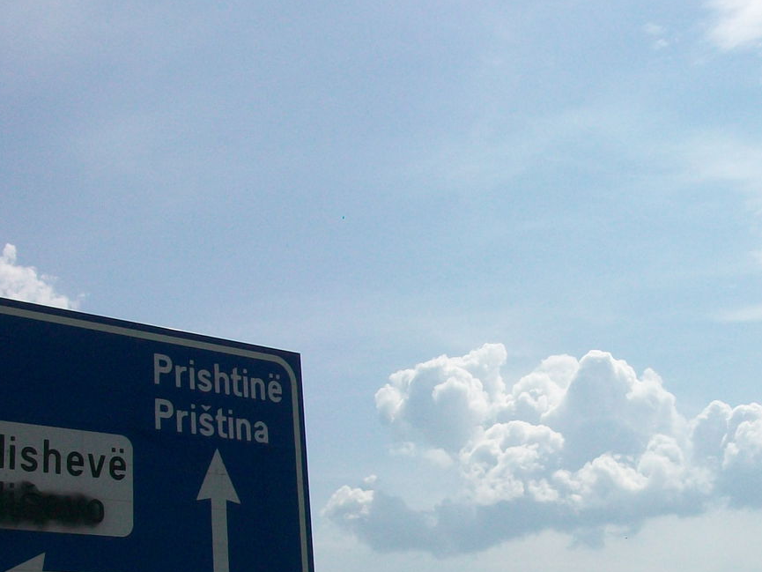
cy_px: 442
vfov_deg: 20.5
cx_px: 522
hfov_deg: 27.2
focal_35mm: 71
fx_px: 1563
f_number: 5.5
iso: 64
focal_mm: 5.7
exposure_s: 1/800
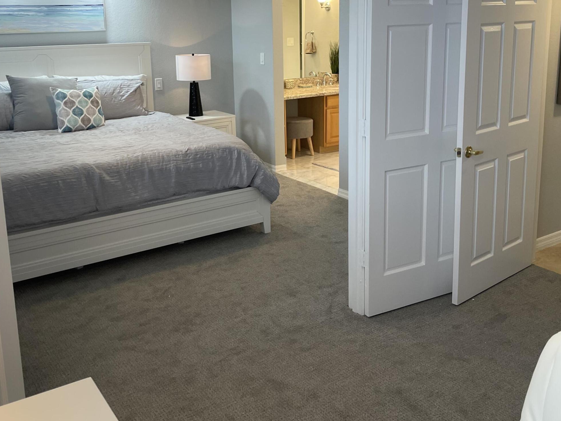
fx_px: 616
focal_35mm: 38
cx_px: 270
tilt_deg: -11.6
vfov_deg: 37.3
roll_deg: +1.2
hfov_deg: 49.0
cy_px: 142
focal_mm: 4.2
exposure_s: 1/120
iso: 125
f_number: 1.6
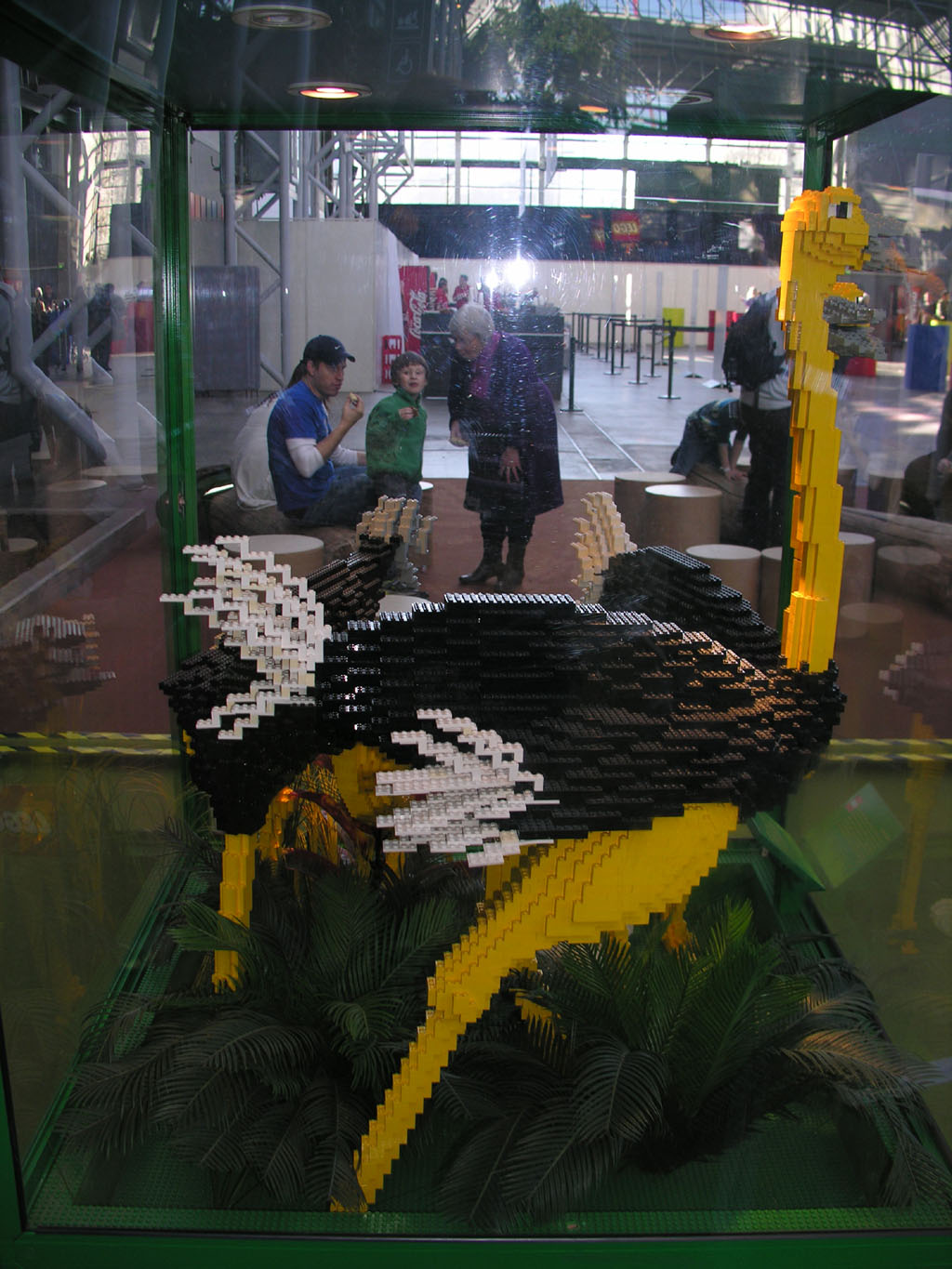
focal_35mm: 35
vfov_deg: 52.6
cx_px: 476
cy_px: 634
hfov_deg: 40.7
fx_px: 1283
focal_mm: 8.9
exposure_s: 1/30
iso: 50
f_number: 2.8
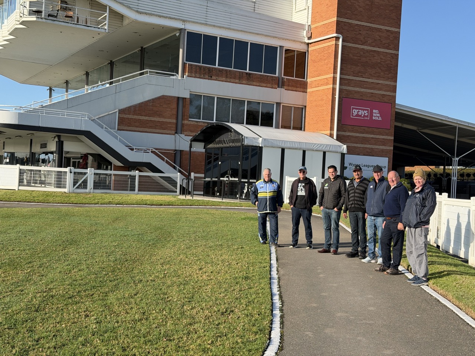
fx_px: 659
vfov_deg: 30.3
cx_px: 238
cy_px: 178
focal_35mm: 48
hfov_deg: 39.7
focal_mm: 6.76
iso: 80
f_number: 1.78
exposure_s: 1/2976
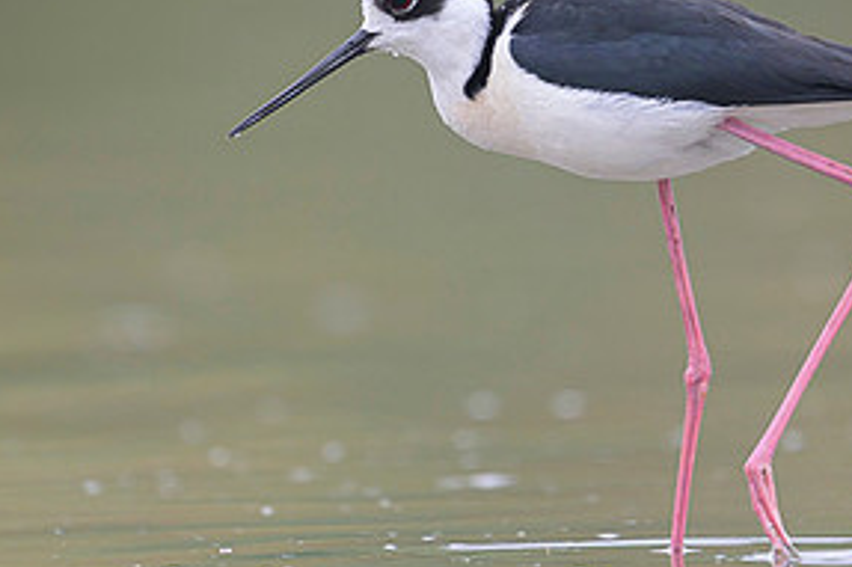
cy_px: 40
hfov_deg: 1.2
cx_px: 458
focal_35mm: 1697
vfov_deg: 0.8
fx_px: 40138
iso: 800
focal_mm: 560
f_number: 4
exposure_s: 1/1000
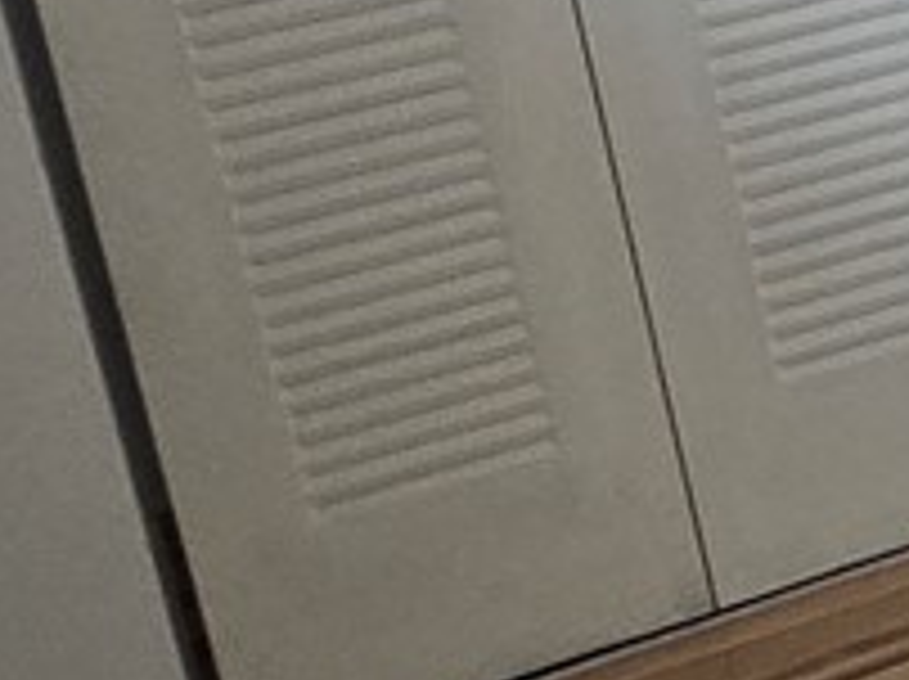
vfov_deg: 13.0
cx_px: 2984
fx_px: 2702
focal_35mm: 103
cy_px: -536
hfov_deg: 10.3
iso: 125
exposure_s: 1/60
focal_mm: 2.2
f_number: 2.2
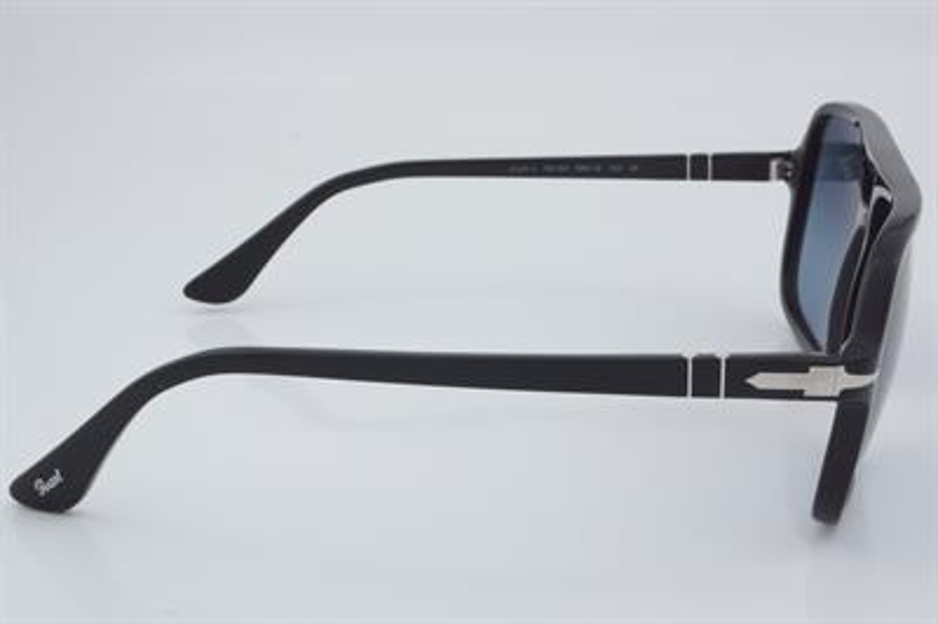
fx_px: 1757
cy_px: 312
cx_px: 469
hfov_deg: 29.9
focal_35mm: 68
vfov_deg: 20.1
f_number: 32
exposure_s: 1/3
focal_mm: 45
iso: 100
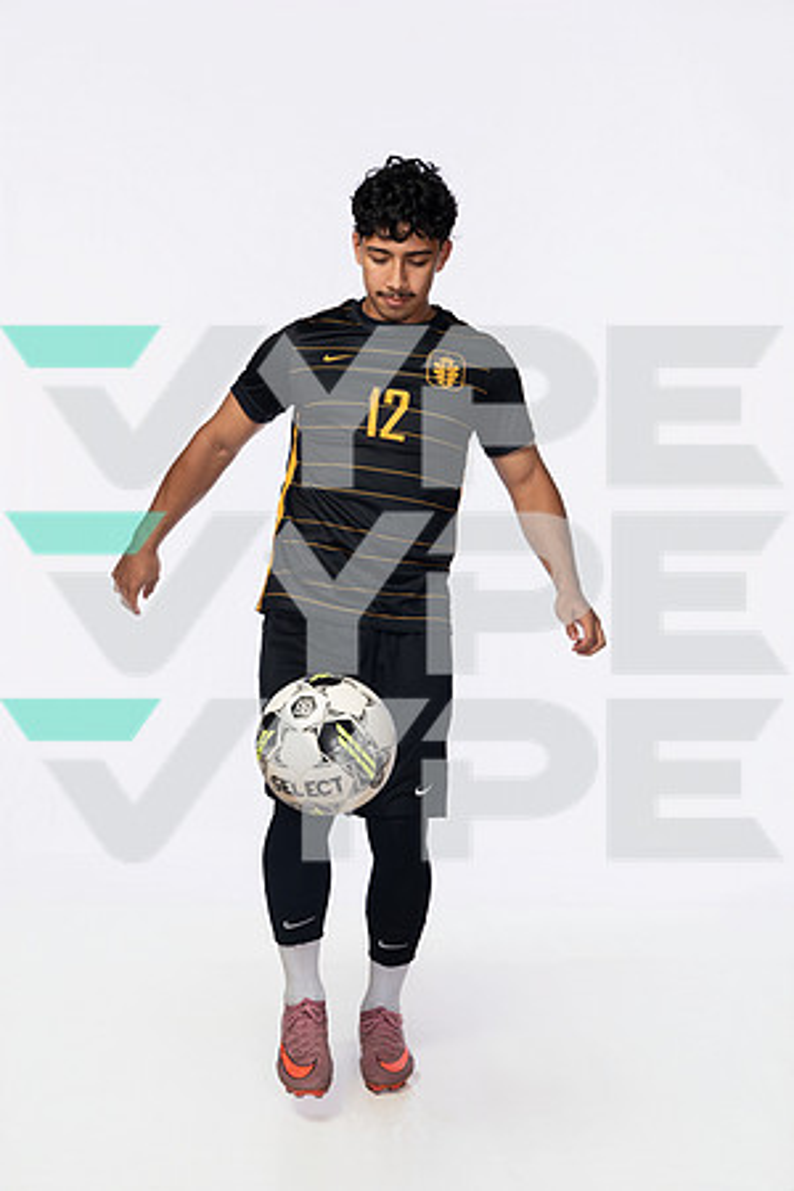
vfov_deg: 38.9
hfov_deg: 26.5
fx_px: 1687
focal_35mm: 51
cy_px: 596
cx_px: 397
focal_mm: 51
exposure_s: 1/250
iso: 640
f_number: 6.3
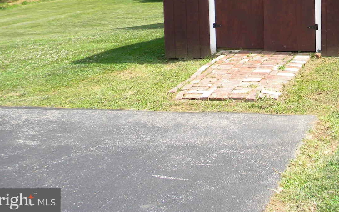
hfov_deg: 34.4
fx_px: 517
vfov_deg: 21.8
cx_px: 302
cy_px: -26
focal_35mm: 56
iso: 80
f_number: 3.5
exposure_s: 1/412
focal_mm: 5
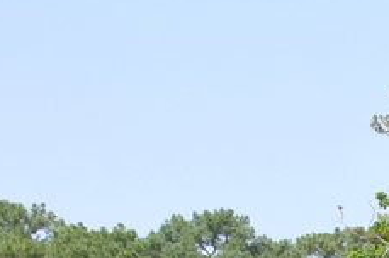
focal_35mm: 182
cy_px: 503
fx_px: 1960
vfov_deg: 7.3
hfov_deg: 10.5
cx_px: 764
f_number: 6.7
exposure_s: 1/125
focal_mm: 23.13
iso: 100
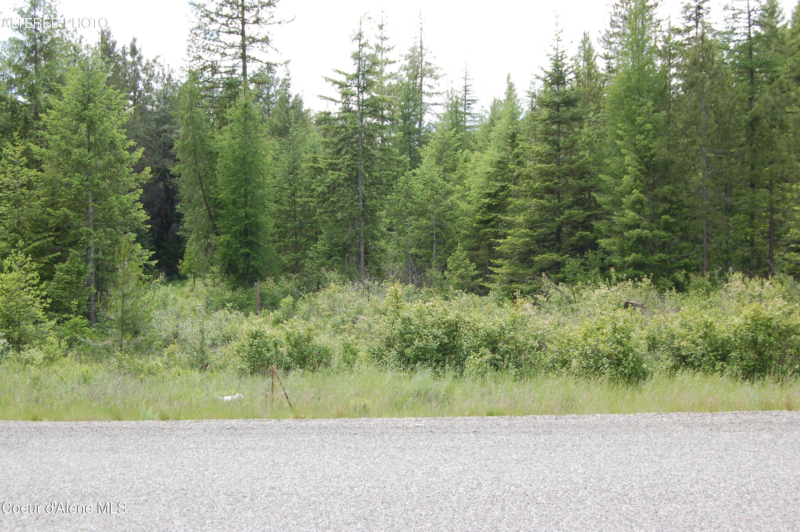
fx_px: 999
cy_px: 266
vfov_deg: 29.8
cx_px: 400
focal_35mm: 45
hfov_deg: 43.6
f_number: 6.3
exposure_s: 1/160
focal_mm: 30
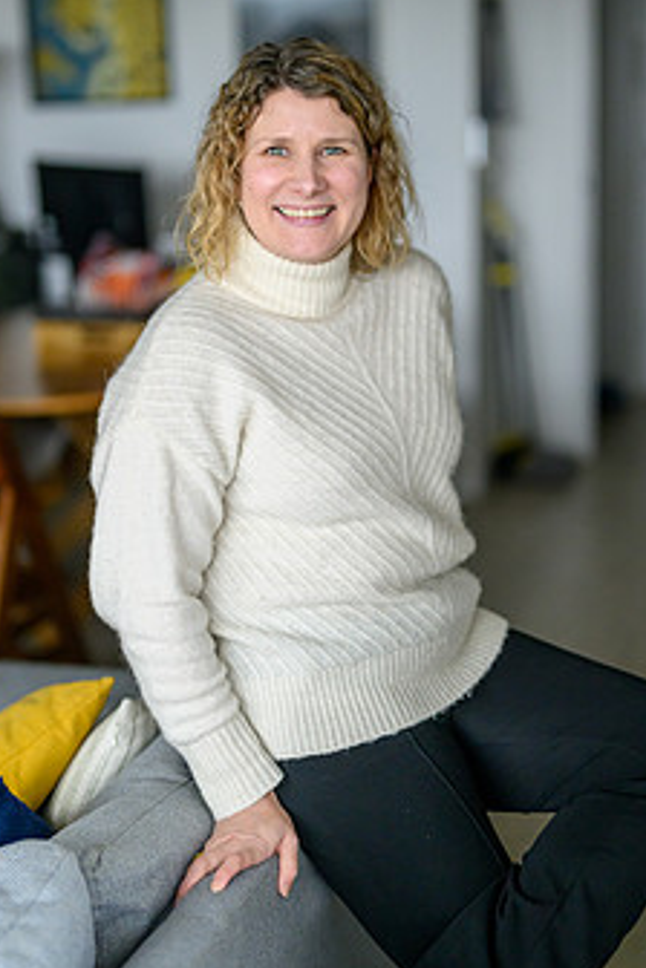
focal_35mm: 67
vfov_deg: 30.0
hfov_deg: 20.3
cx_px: 343
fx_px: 1803
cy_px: 403
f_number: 1.2
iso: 1600
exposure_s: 1/400
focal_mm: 50
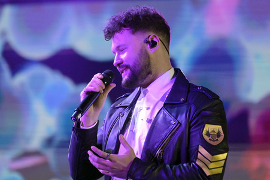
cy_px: 90
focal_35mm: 500
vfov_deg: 2.7
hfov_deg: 4.1
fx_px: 3747
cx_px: 135
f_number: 5.6
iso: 12800
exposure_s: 1/1250
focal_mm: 500
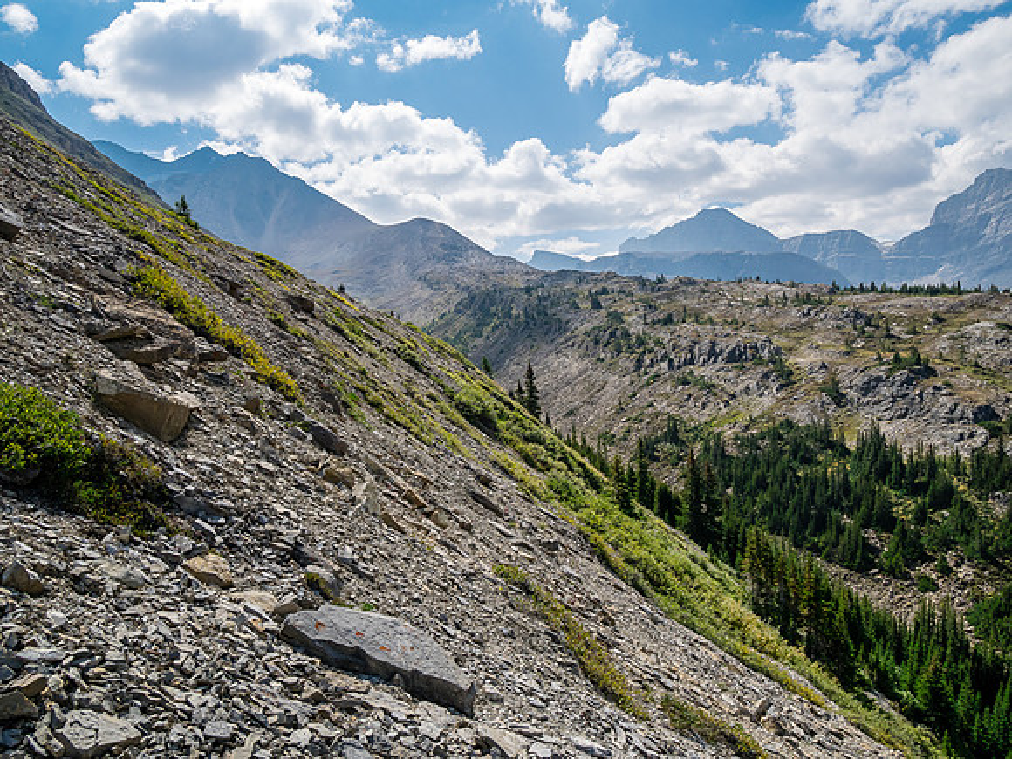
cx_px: 506
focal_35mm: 24
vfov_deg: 56.8
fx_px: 702
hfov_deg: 71.6
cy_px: 380
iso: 200
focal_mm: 12
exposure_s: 1/320
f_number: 8
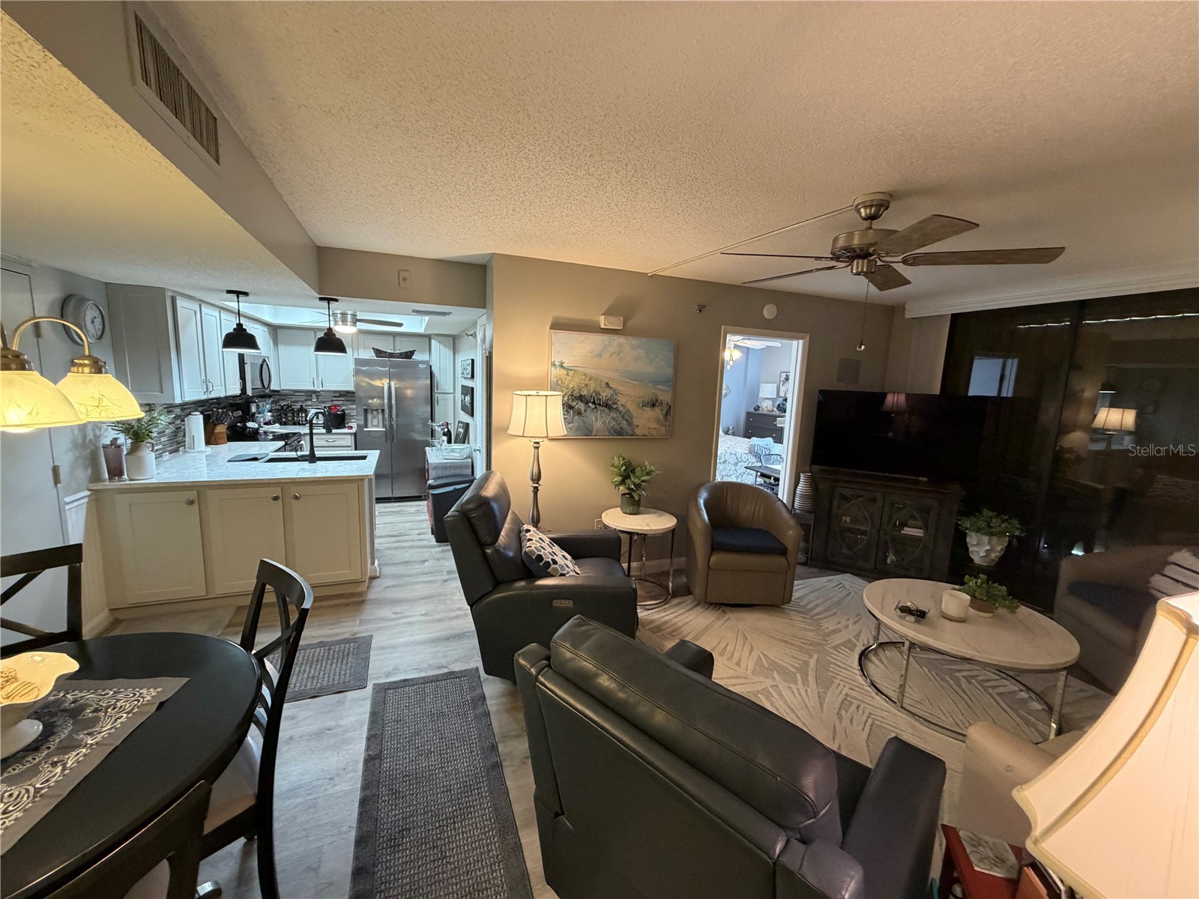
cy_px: 450
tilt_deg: -7.6
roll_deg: -1.2
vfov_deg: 85.7
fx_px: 485
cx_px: 600
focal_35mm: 14
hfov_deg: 102.1
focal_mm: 2.22
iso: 320
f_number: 2.2
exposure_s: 1/60
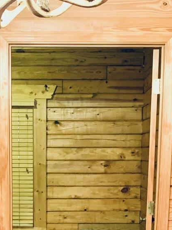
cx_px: 52
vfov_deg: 19.5
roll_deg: -0.4
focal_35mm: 94
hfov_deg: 15.7
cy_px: 284
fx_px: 623
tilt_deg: -9.0
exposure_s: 1/40
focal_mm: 4.25
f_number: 1.8
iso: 250
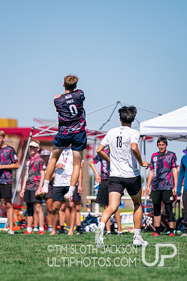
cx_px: 77
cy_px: 138
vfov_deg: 6.2
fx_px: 2605
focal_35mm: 334
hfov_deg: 4.1
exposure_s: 1/16000
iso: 640
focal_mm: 200
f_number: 2.8
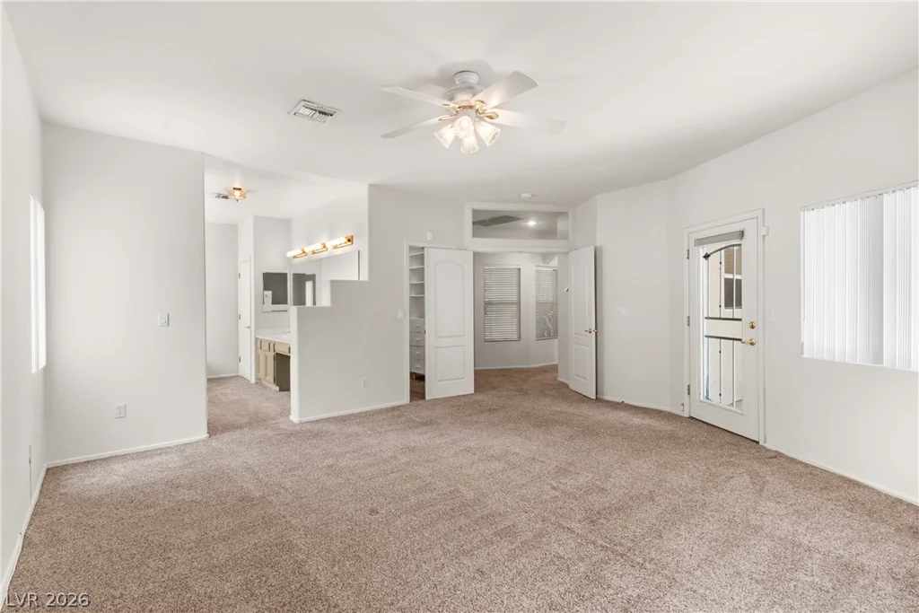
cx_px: 460
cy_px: 306
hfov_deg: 93.3
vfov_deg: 70.5
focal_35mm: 17
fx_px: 434
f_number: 8
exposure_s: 1/13
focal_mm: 17
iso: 400
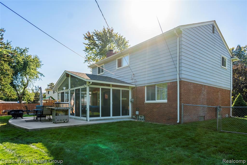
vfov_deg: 59.5
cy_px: 82
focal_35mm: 21
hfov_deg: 81.2
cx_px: 124
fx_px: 144
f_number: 4
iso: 100
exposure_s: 1/400
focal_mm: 21
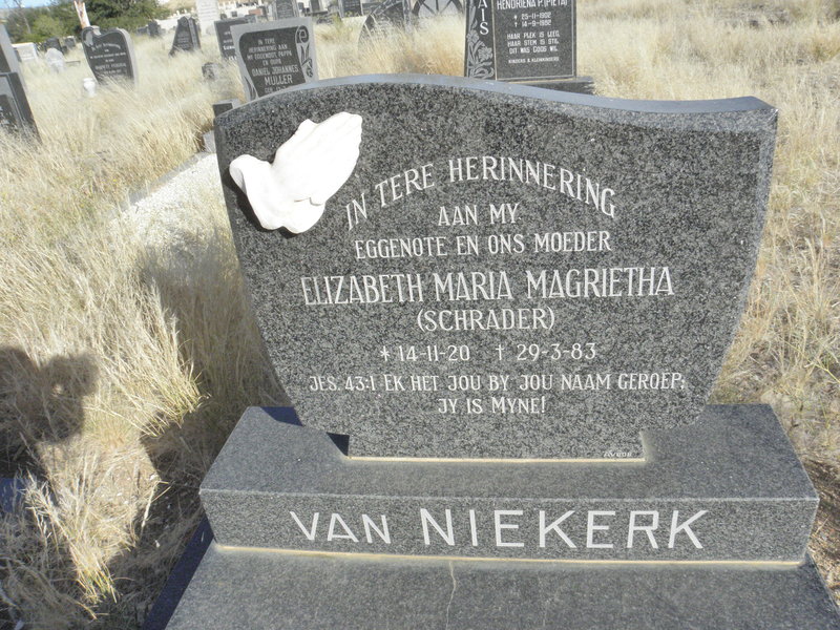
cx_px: 420
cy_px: 315
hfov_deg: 67.3
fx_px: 631
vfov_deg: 53.1
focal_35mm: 26
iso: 200
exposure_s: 1/800
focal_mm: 4.6
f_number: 6.3
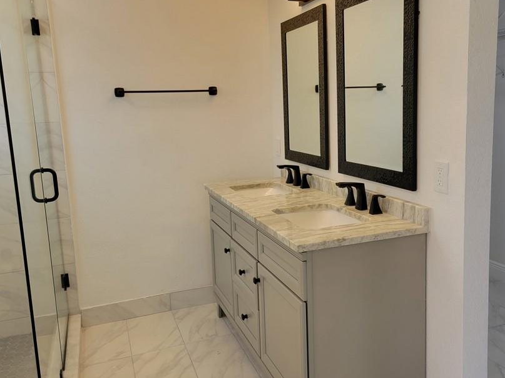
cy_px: 184
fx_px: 481
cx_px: 290
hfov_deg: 55.1
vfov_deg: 42.9
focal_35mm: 33
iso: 80
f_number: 1.8
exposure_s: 1/120
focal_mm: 5.4
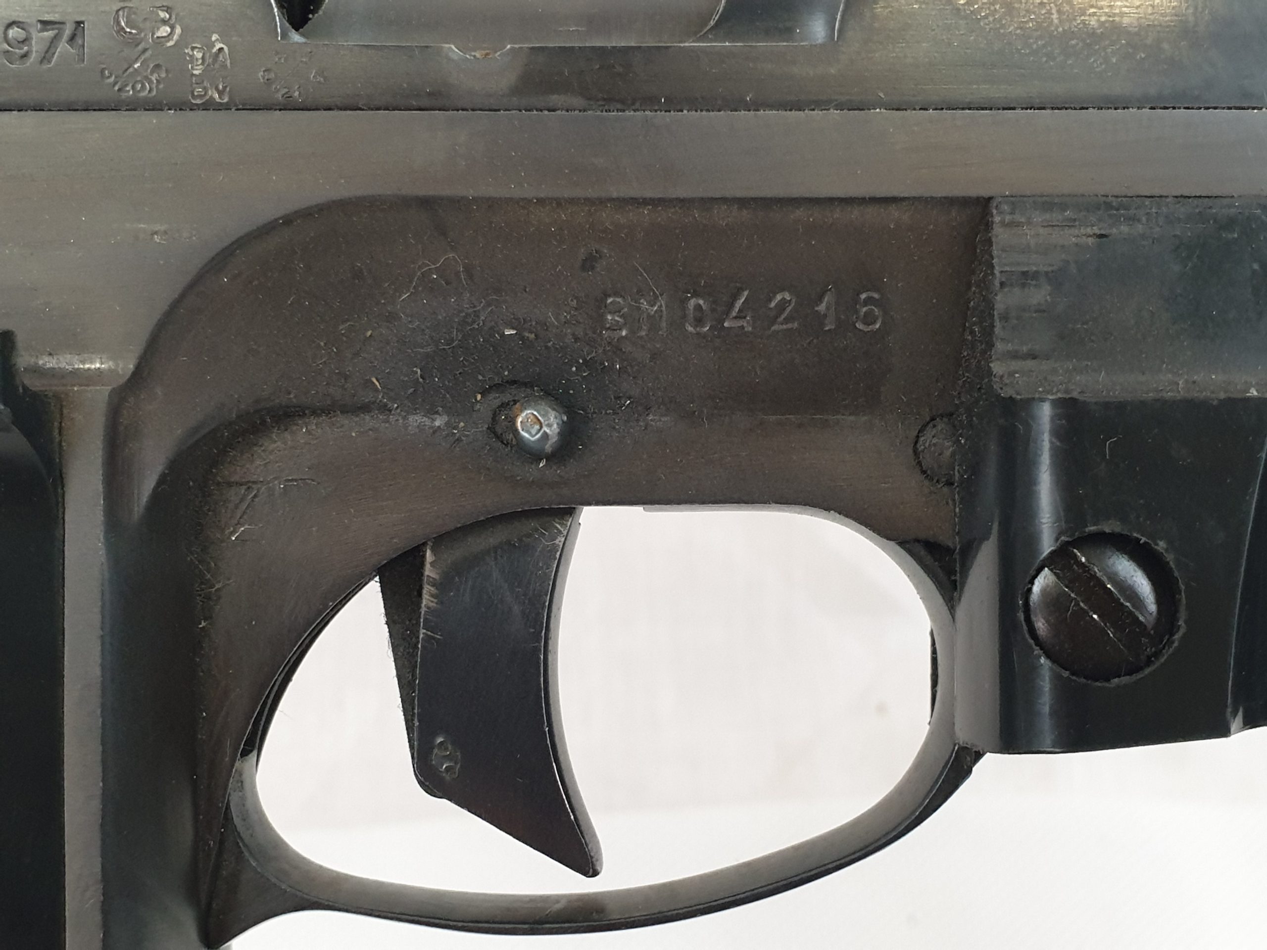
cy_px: 475
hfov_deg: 67.3
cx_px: 634
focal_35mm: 26
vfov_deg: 53.1
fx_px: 952
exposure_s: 1/100
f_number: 2.4
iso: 320
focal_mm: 4.3
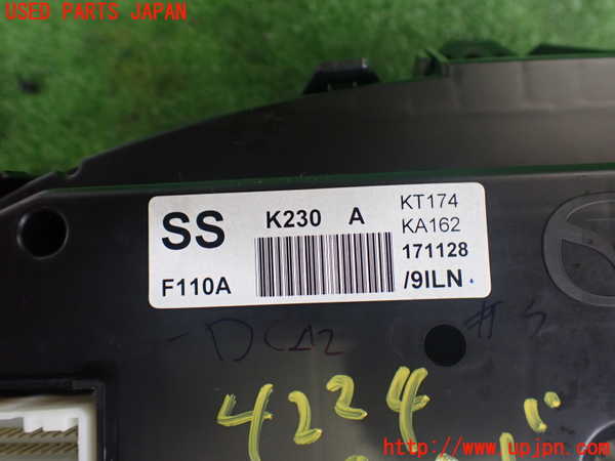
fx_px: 533
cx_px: 308
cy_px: 230
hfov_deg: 60.0
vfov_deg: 46.8
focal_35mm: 30
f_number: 2.3
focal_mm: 5.4
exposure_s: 1/125
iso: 400
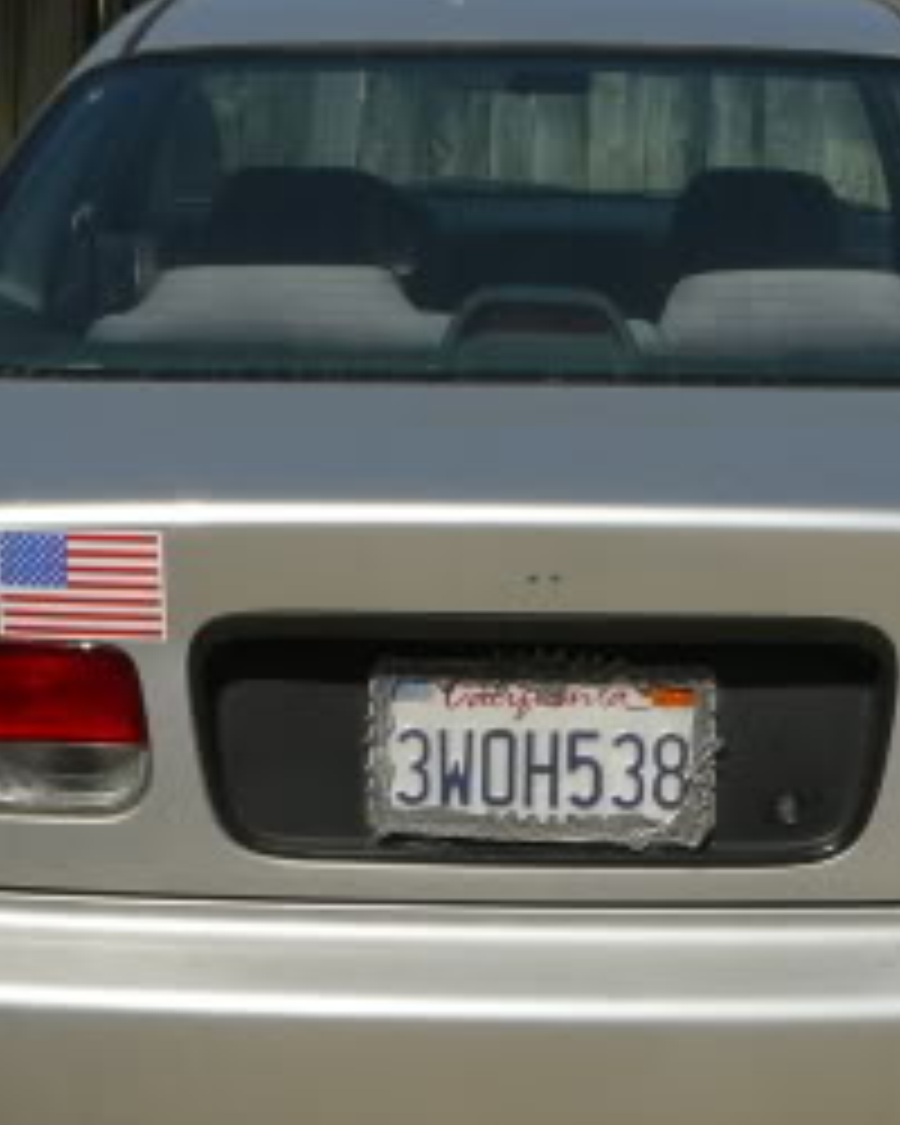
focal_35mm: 90
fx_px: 2997
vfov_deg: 21.2
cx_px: 500
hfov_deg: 17.1
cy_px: 680
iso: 100
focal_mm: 6
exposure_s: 1/400
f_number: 8
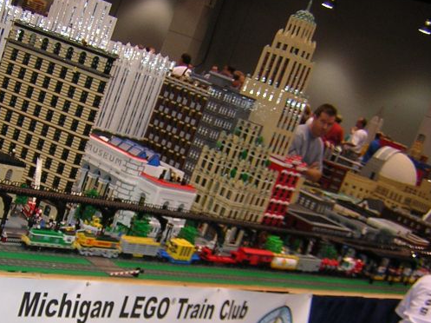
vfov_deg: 25.1
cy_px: 207
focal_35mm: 58
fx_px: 722
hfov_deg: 32.9
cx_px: 133
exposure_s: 1/60.1
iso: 182
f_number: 2.6
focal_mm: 4.7
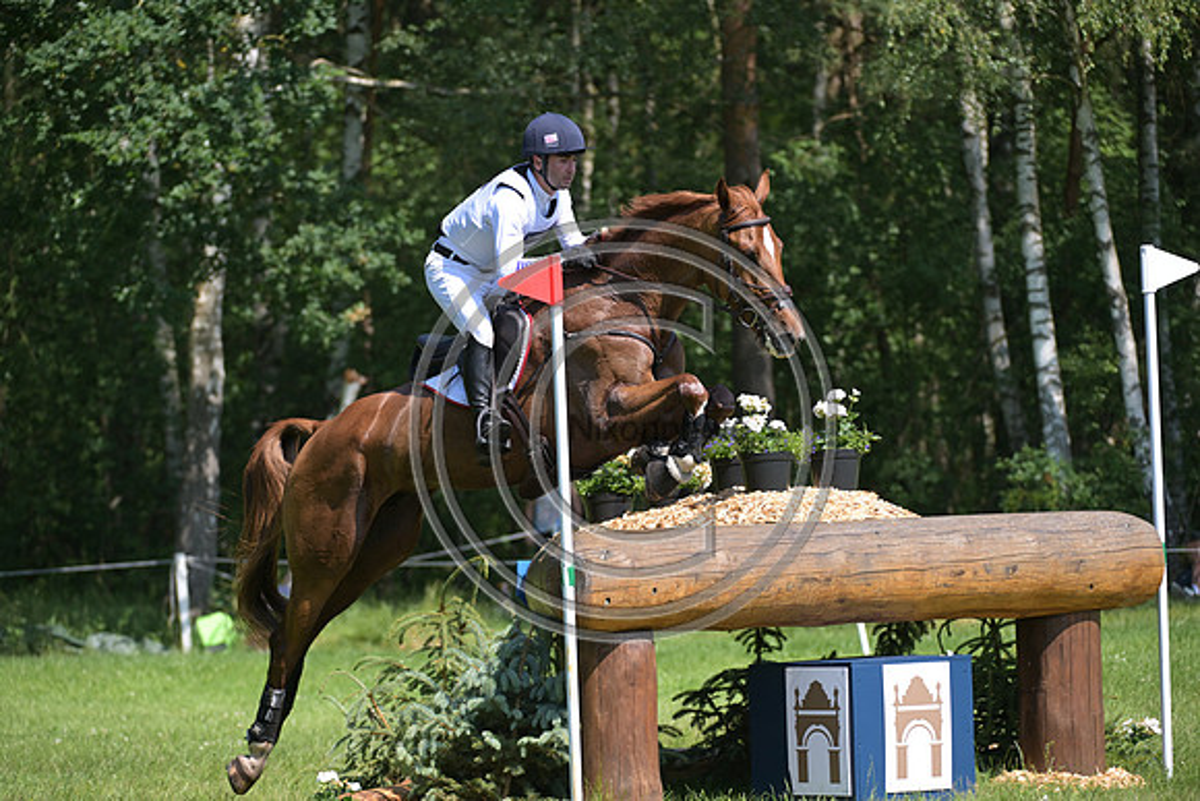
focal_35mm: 200
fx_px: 6668
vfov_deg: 6.9
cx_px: 600
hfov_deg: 10.3
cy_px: 400
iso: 360
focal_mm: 200
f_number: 5
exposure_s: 1/1250
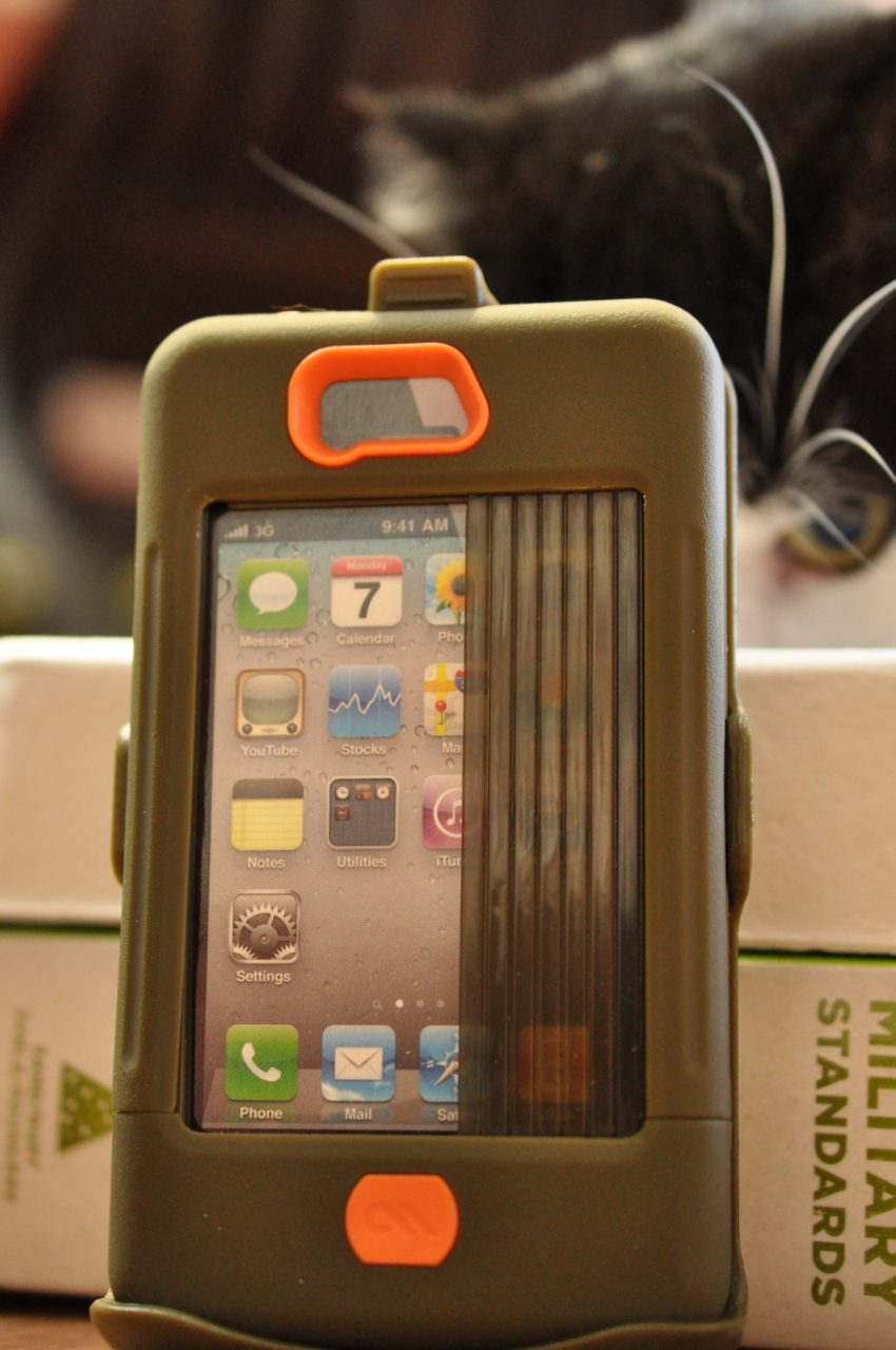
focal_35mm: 60
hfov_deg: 22.6
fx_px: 2246
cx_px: 448
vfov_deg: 33.4
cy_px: 675
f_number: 3
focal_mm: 40
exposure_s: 1/40
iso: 1600
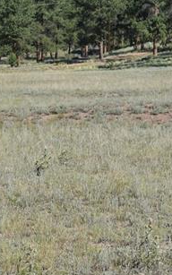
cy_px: 31
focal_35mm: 148
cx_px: 403
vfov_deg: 14.0
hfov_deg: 8.2
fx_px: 1107
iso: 100
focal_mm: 29
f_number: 8
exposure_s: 1/250
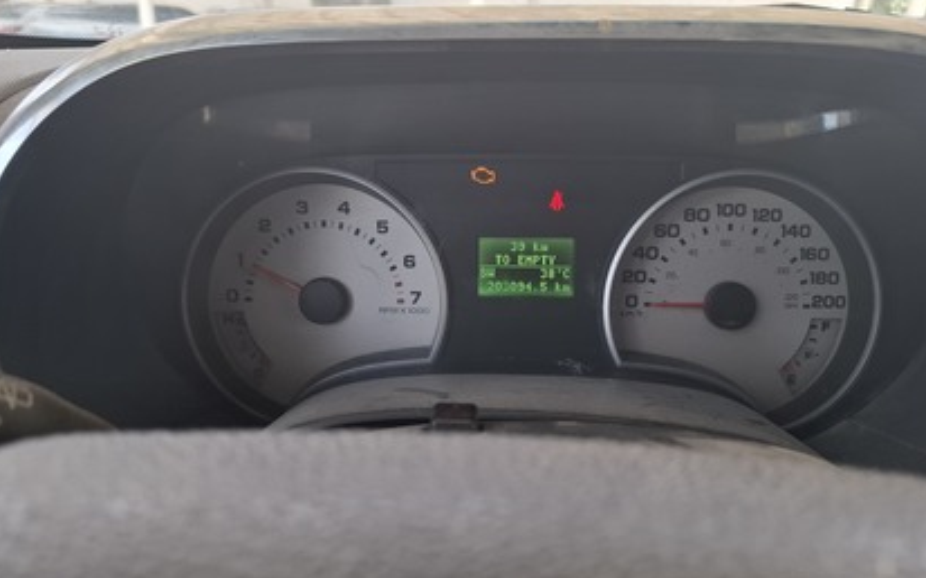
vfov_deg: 46.0
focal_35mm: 27
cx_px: 461
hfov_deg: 68.4
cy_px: 310
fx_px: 681
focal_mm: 5.54
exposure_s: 1/100
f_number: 1.8
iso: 50
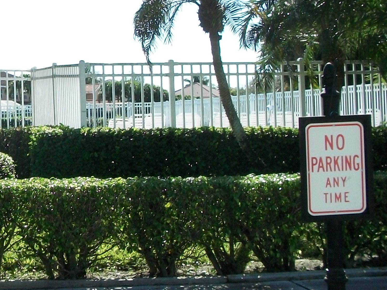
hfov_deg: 23.2
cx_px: -38
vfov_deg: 18.6
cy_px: 78
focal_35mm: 79
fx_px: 883
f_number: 5.5
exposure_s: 1/250
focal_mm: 5.7
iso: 80
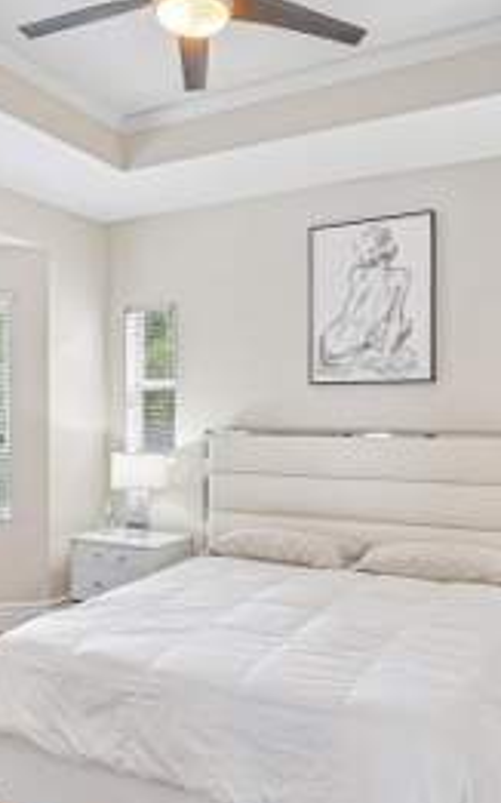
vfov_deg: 62.9
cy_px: 408
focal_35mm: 30
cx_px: 234
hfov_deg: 41.8
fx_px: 656
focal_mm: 16
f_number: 8
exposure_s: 1/20
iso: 400
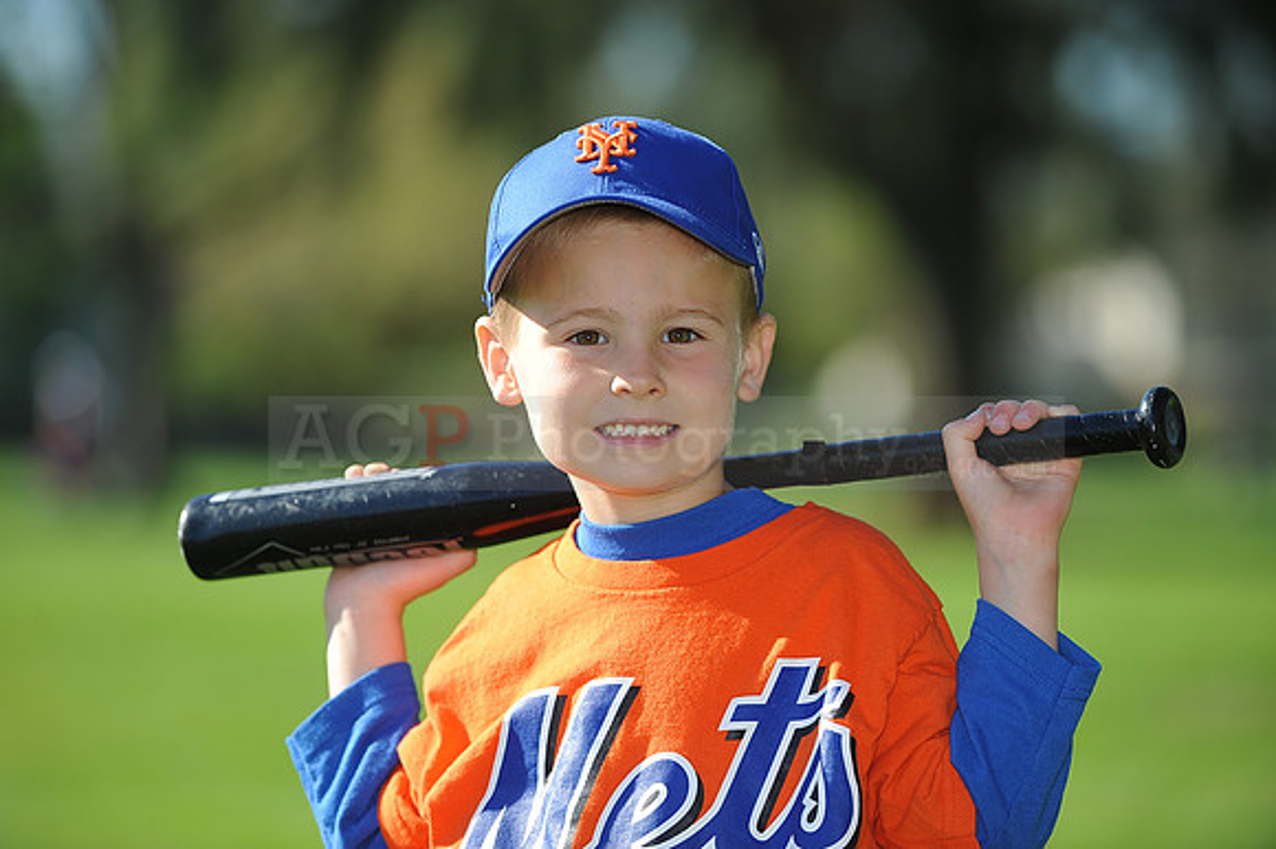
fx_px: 7085
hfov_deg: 10.3
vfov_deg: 6.9
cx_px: 638
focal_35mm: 200
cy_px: 424
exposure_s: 1/1000
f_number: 4.5
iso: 200
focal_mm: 200
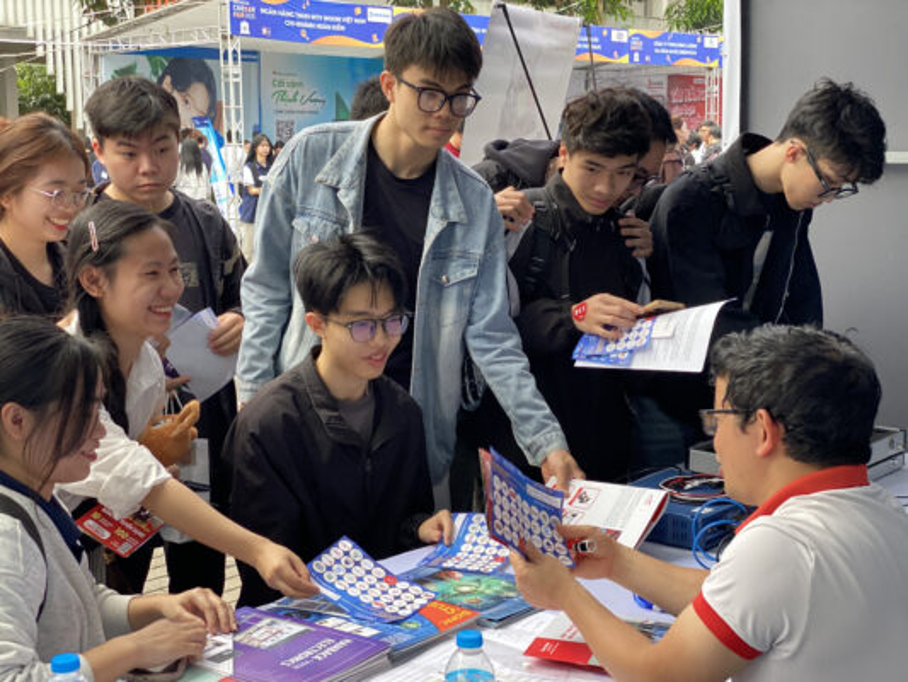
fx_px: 1364
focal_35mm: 52
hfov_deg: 36.8
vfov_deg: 28.0
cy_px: 341
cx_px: 454
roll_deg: +0.2
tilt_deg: -7.7
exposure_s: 1/122
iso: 50
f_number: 2
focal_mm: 6
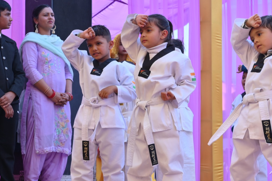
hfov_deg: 19.1
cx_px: 161
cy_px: 109
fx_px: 808
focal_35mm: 107
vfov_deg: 12.8
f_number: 7.1
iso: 125
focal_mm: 55
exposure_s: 1/200
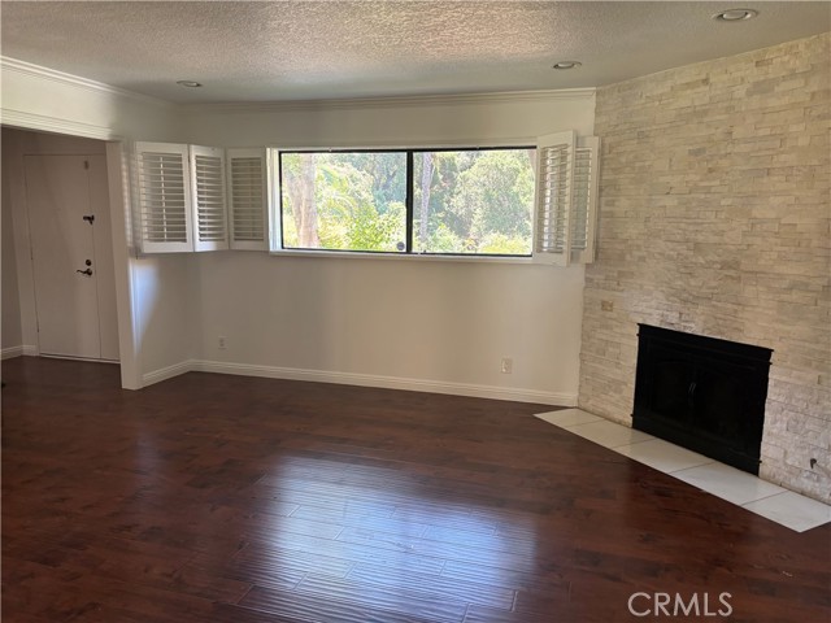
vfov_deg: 53.1
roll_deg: -0.8
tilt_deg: -8.6
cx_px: 416
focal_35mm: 26
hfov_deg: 67.3
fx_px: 624
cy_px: 312
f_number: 1.6
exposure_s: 1/60
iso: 125
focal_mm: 5.96
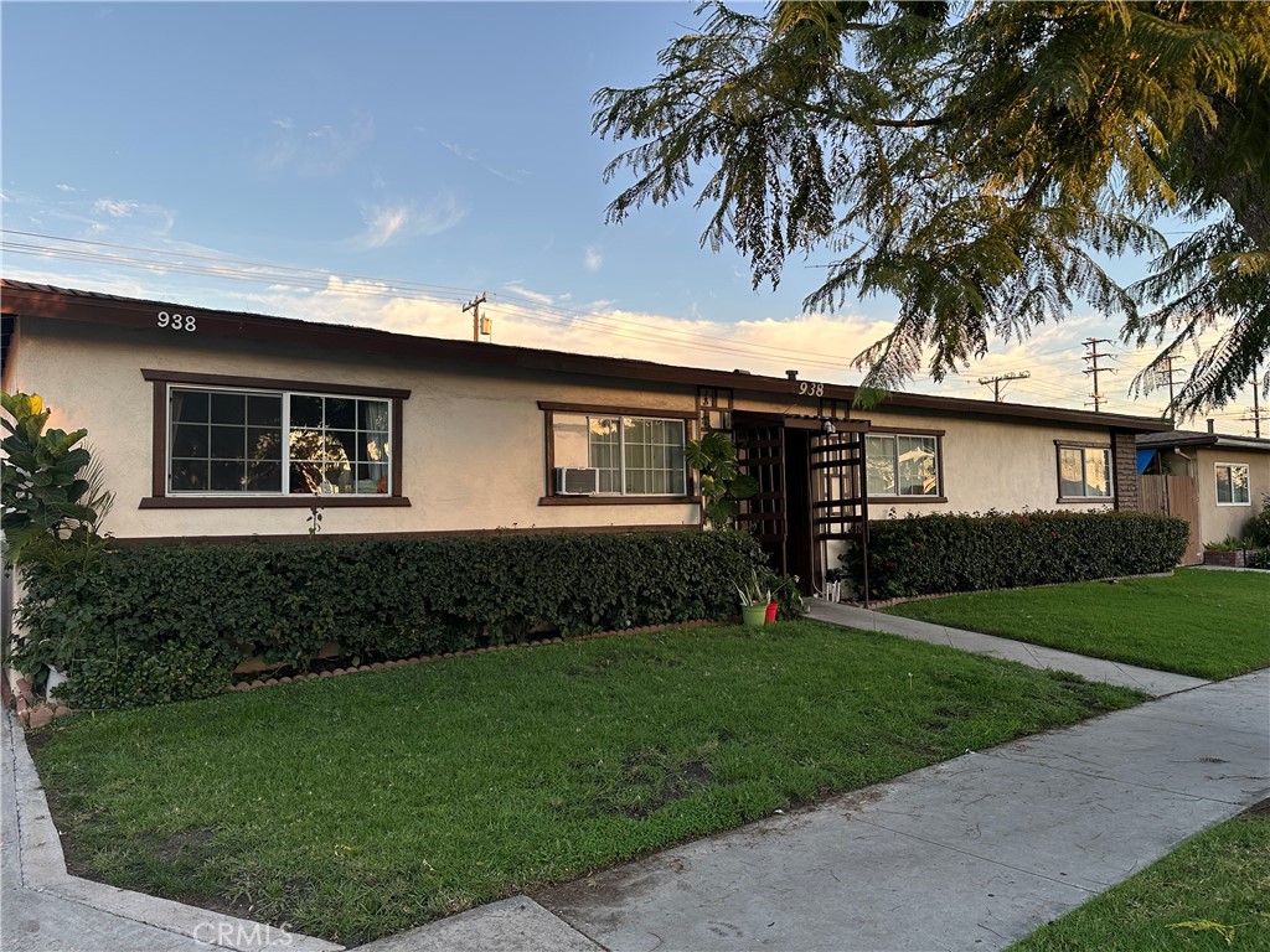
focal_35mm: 24
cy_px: 476
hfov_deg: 71.6
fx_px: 881
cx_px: 635
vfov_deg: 56.8
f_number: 1.78
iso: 80
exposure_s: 1/535
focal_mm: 6.86
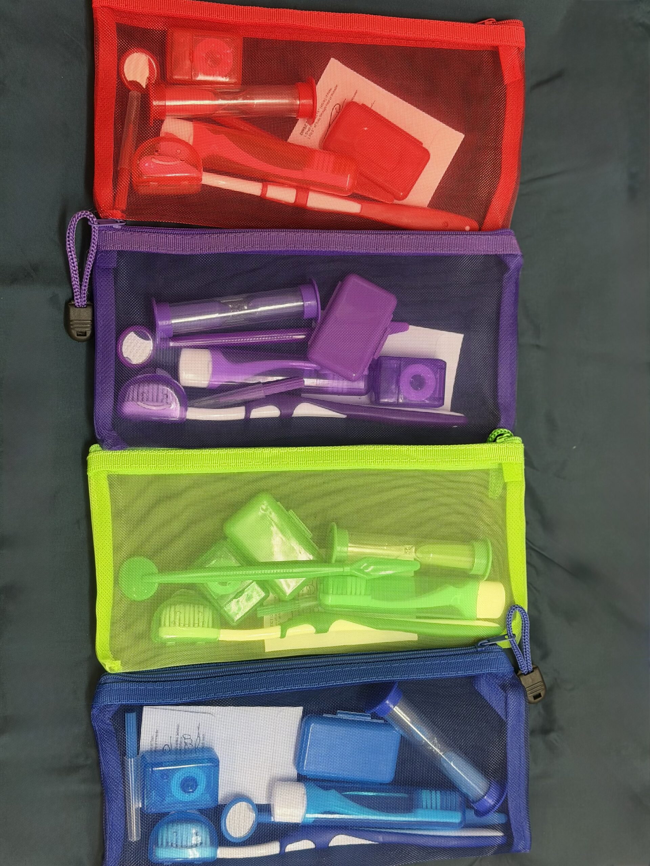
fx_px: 1202
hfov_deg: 30.3
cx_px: 325
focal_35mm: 48
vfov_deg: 39.7
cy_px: 433
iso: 125
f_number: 1.78
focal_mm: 6.76
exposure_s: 1/50
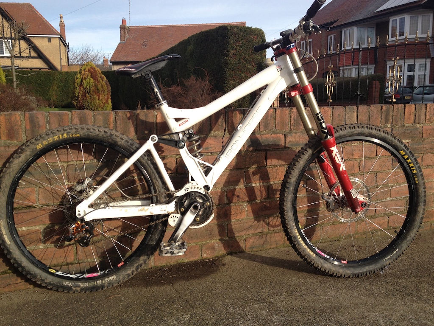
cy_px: 163
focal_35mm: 35
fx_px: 439
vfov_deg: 40.7
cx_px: 217
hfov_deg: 52.6
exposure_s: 1/746
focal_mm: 4.28
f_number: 2.4
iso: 64
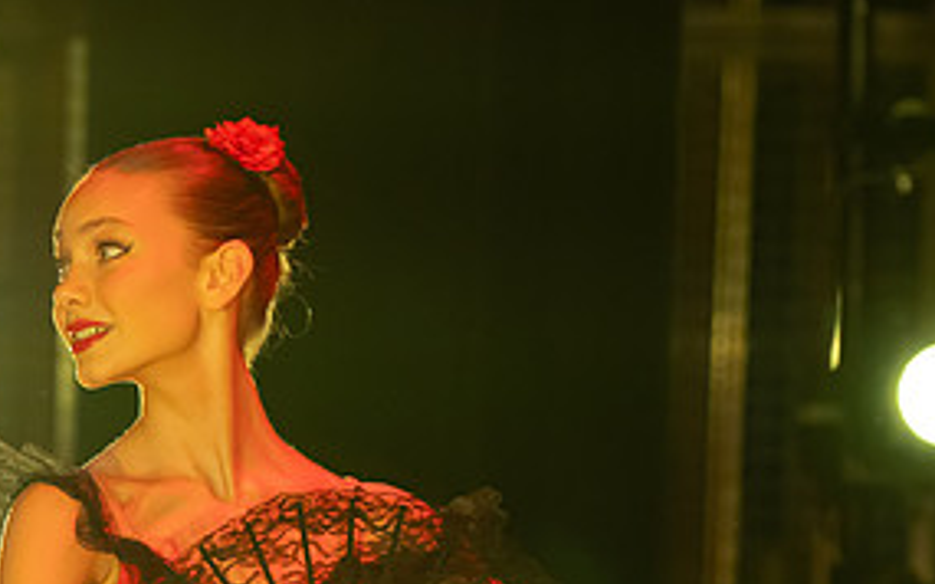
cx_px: 141
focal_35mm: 355
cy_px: 579
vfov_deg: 3.7
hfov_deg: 5.9
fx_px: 9044
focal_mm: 171
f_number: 5.6
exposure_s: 1/160
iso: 4000
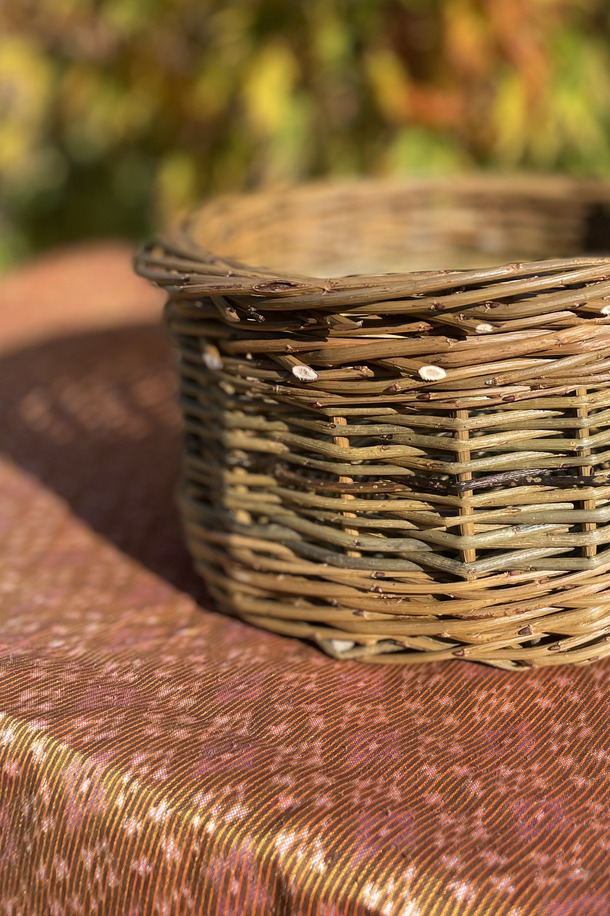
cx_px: 461
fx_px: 1017
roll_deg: +0.8
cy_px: 241
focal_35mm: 40
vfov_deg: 46.9
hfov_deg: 32.7
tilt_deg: -11.0
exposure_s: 1/1401
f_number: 1.6
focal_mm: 4.2
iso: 50
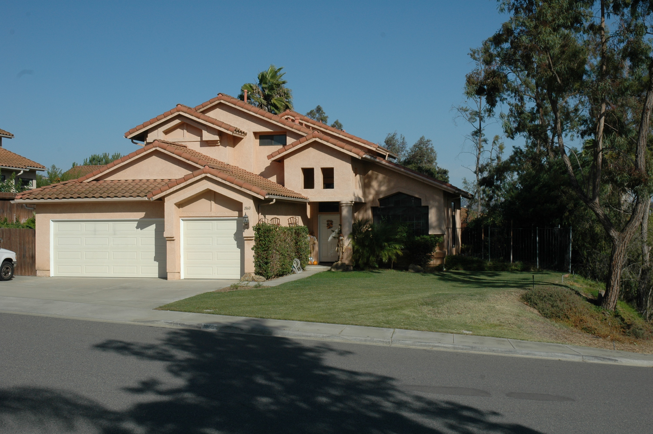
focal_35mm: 46
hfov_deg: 42.4
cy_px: 217
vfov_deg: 28.9
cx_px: 326
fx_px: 843
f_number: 11
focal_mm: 31
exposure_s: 1/500
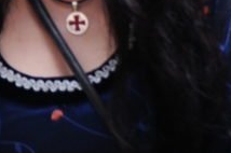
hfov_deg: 1.5
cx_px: 31
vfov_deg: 1.0
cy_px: -19
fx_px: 8995
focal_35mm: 1404
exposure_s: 1/80
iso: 320
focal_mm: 200
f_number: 5.6
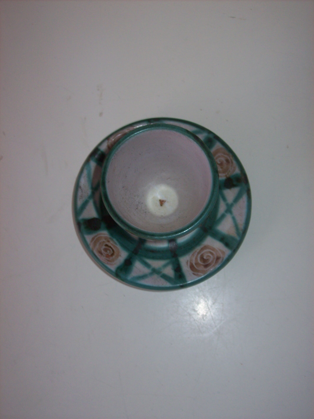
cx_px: 157
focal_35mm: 45
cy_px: 210
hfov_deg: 32.2
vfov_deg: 42.1
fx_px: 545
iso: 80
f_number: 3
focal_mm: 7.6
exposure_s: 1/73.6
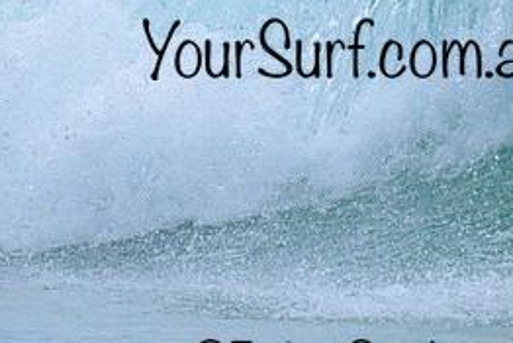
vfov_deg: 0.9
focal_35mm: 1537
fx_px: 21913
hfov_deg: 1.3
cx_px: 438
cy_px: 124
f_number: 8
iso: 360
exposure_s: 1/2000
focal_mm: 560
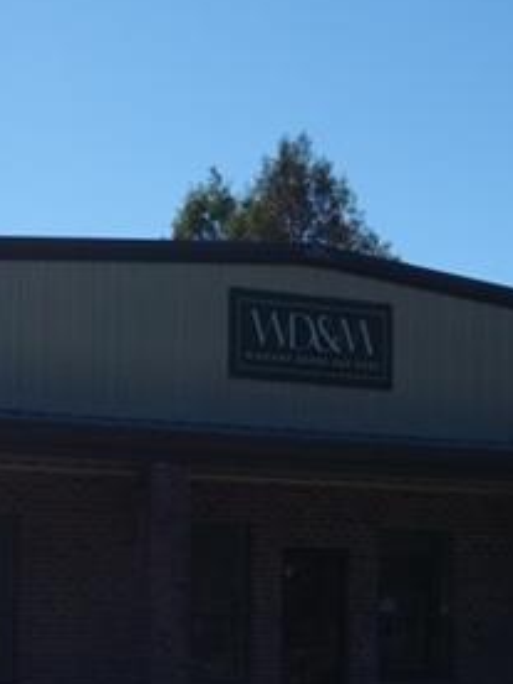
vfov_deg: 19.3
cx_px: -67
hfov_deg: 14.4
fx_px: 1976
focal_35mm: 100
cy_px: 590
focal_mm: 10.4
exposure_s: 1/640
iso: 125
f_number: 6.3
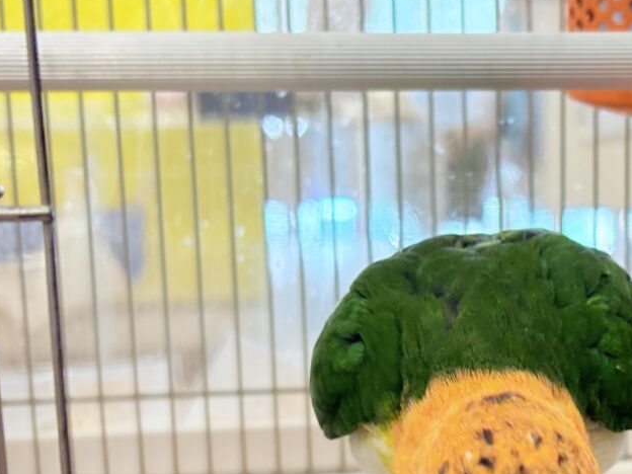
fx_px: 1826
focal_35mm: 100
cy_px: 432
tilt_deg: -13.2
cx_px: 603
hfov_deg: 19.2
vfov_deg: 14.6
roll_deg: +0.4
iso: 100
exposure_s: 1/100
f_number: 1.6
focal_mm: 5.96
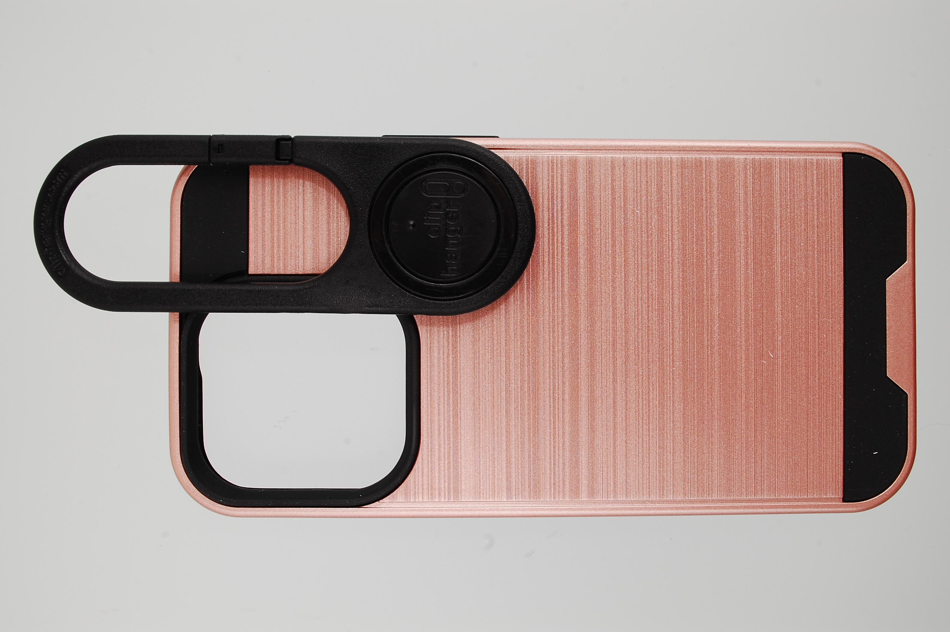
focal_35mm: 36
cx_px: 475
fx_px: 949
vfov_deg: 36.8
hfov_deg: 53.2
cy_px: 316
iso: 200
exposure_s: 1/160
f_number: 13
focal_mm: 24
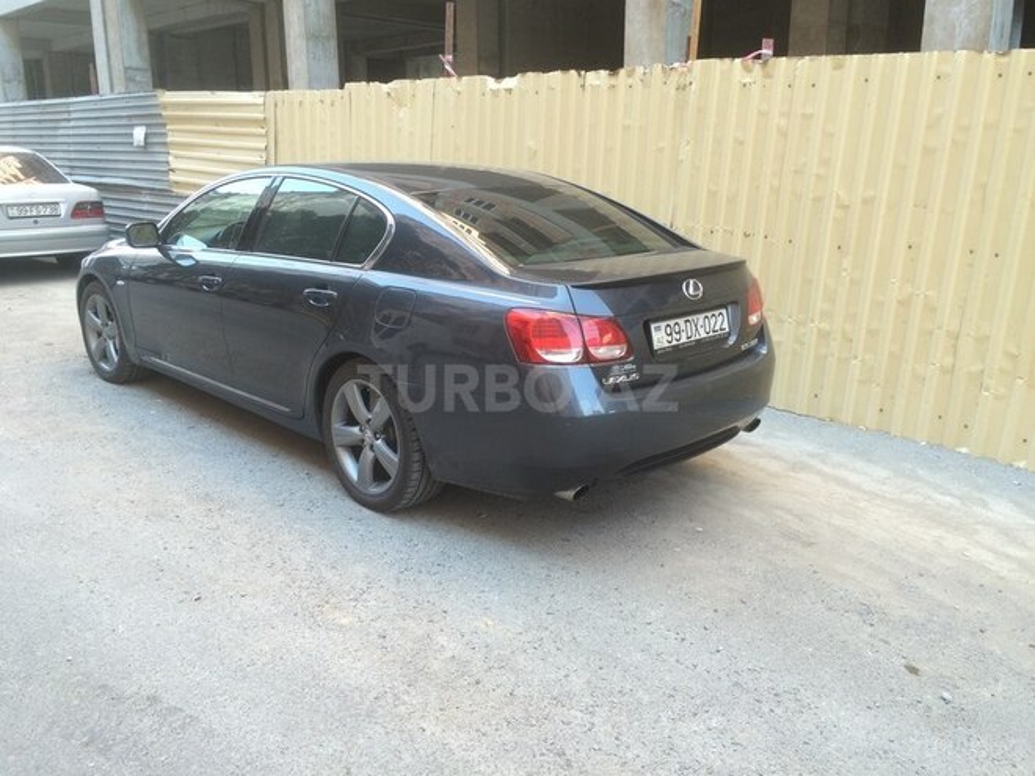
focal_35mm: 29
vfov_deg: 48.2
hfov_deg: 61.7
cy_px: 388
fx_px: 867
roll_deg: +1.5
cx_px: 518
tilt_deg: -15.5
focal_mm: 4.15
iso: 32
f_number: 2.2
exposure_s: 1/100
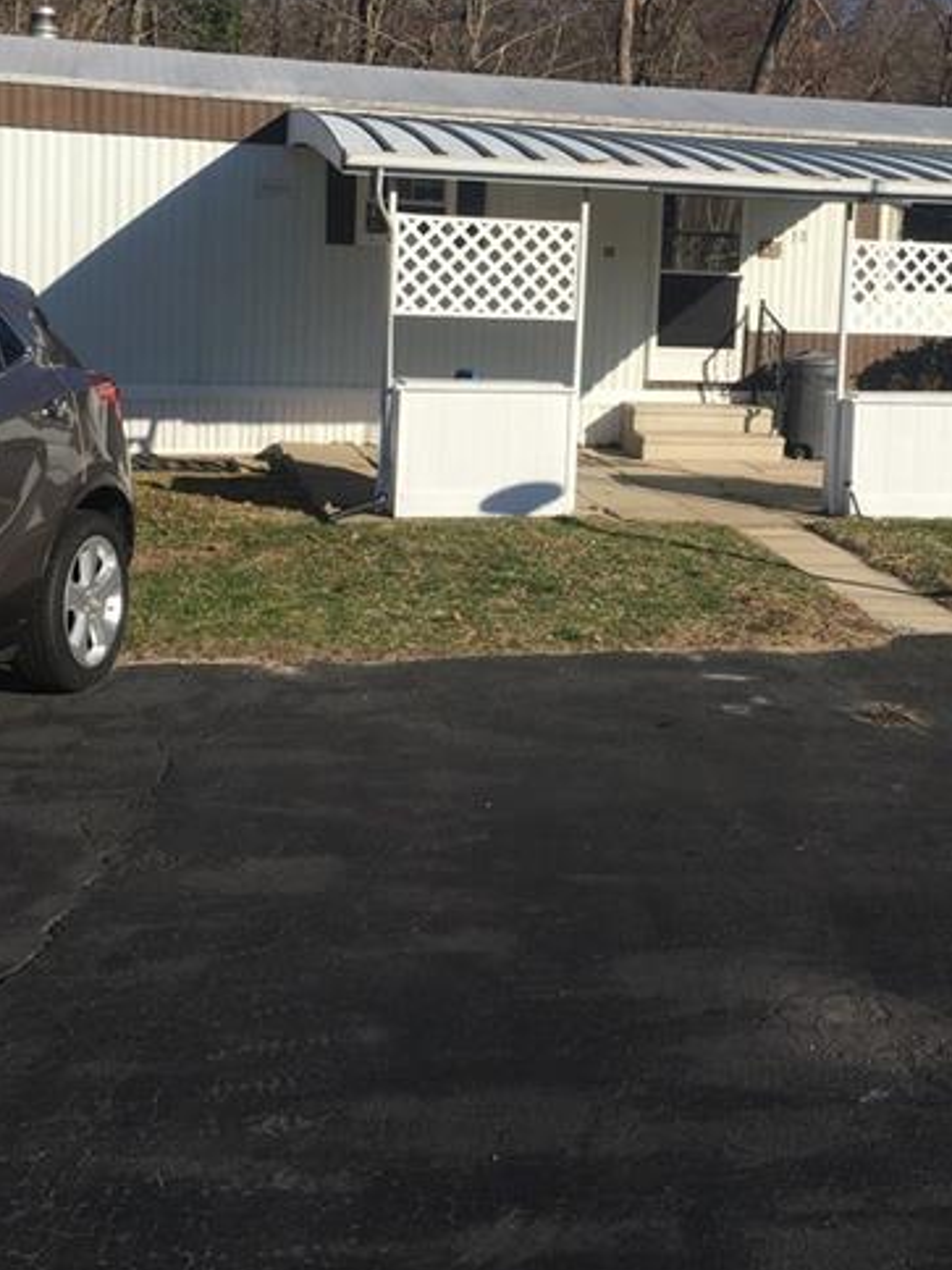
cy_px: 388
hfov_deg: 31.2
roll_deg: -2.8
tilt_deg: -4.8
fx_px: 1687
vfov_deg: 40.5
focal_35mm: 46
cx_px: 661
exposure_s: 1/1832
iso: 25
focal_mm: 4.15
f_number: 2.2
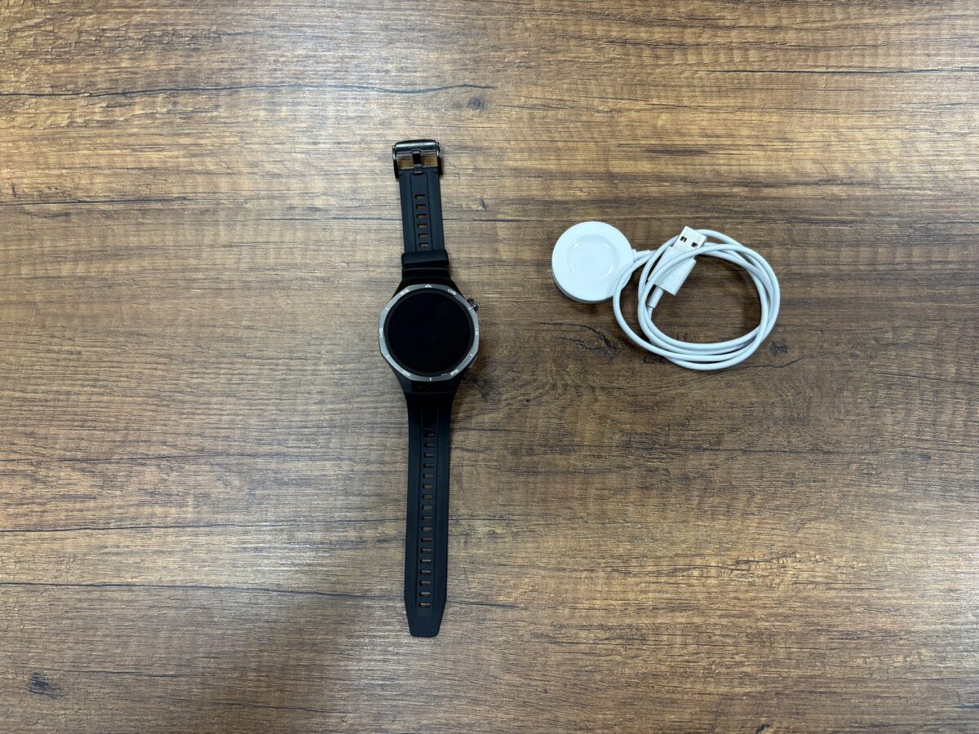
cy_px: 367
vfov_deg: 53.1
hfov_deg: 67.3
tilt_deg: -83.1
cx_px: 490
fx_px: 735
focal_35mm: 26
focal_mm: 5.96
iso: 125
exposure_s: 1/50
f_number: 1.6
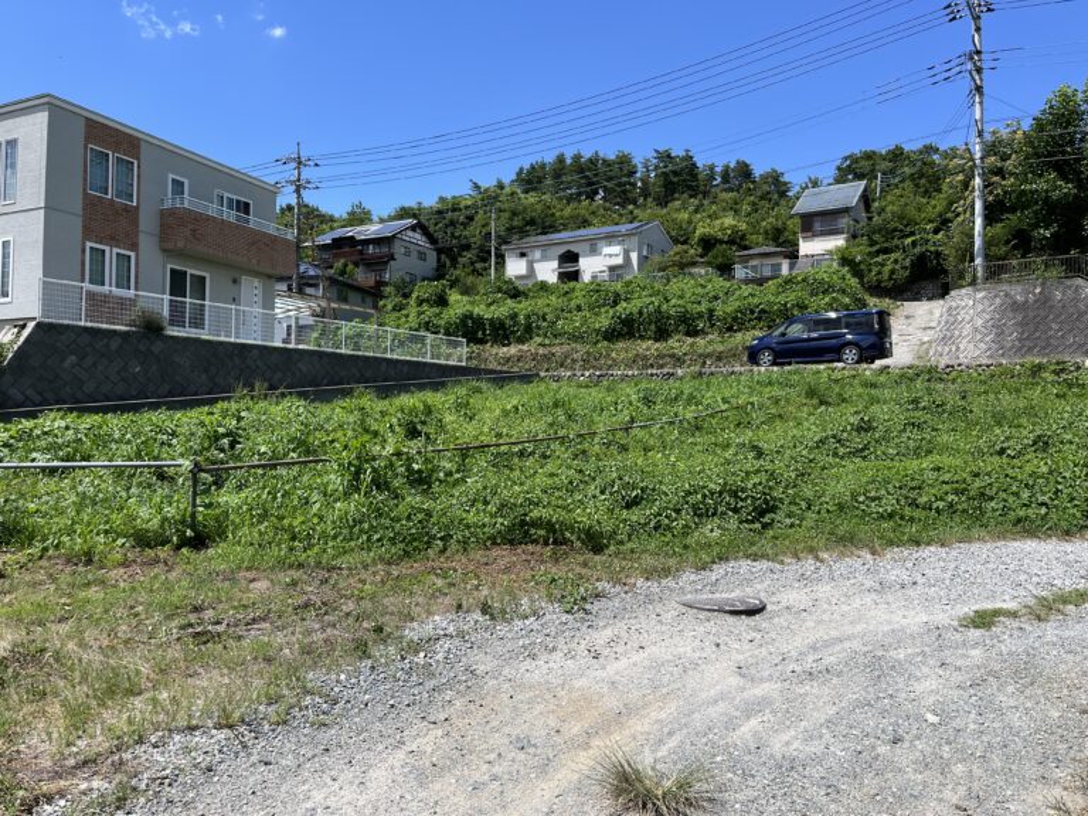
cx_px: 544
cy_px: 408
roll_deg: -0.8
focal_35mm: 26
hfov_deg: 67.3
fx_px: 817
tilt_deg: +0.4
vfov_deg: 53.1
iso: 50
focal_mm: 5.1
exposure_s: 1/2825
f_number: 1.6
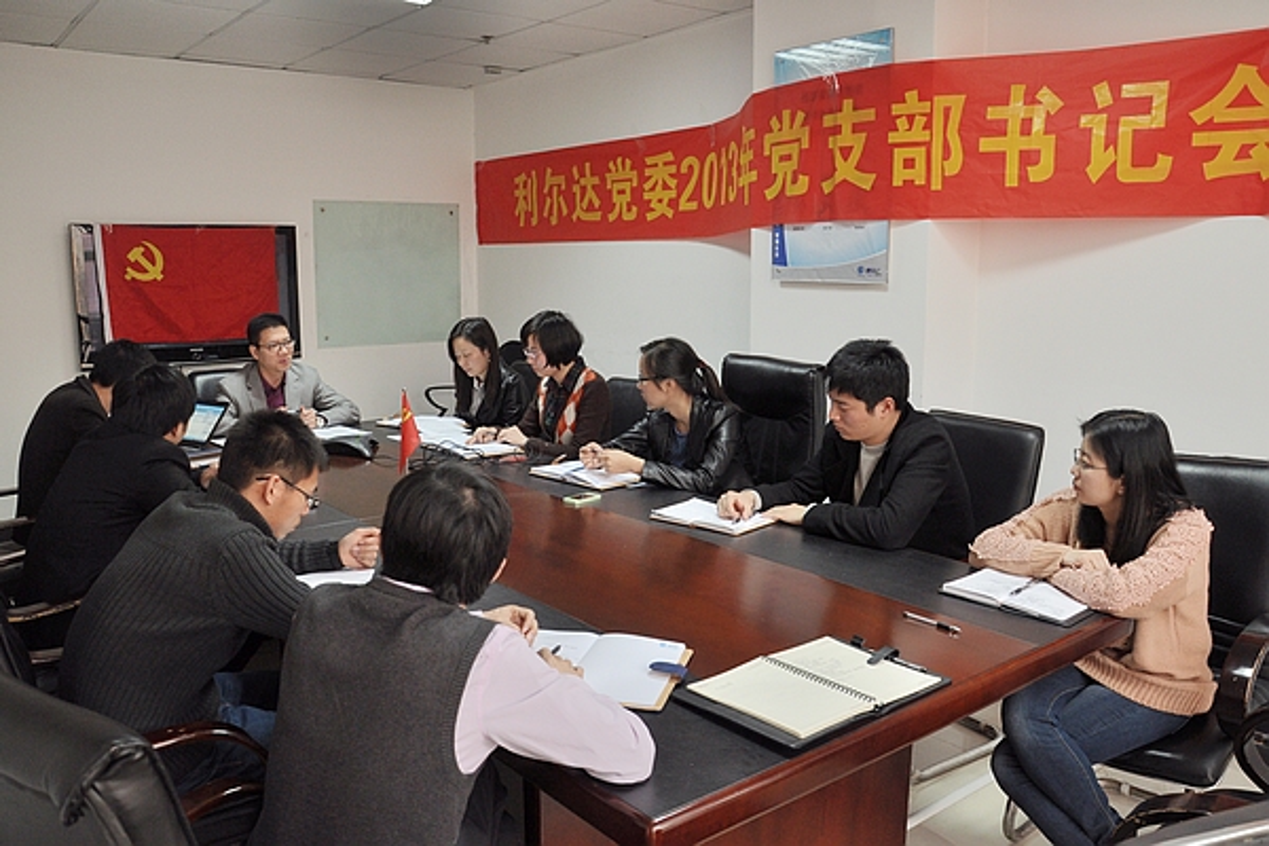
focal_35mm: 27
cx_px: 634
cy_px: 423
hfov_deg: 67.4
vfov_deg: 47.9
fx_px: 952
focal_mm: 18
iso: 320
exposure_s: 1/15
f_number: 6.3
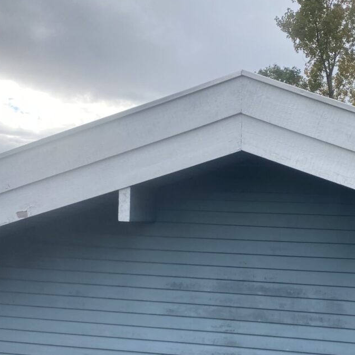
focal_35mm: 52
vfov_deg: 32.3
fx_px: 603
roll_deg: -3.5
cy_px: 258
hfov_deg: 32.5
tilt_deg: -6.0
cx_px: 243
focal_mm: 4.25
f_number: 1.8
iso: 32
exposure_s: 1/822
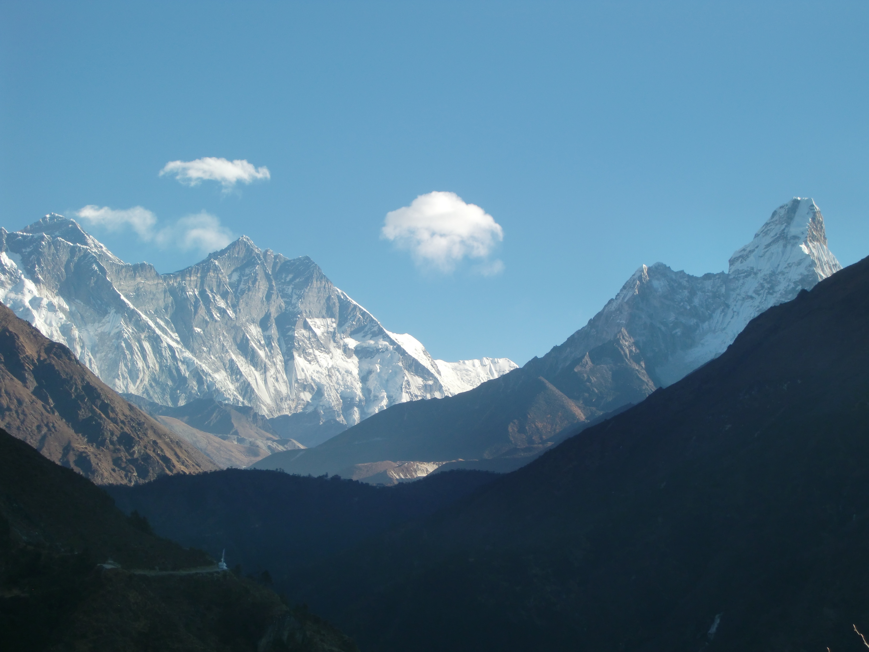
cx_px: 434
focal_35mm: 79
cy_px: 326
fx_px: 1983
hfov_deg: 24.7
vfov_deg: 18.7
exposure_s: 1/400
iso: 64
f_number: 4.6
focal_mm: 13.9
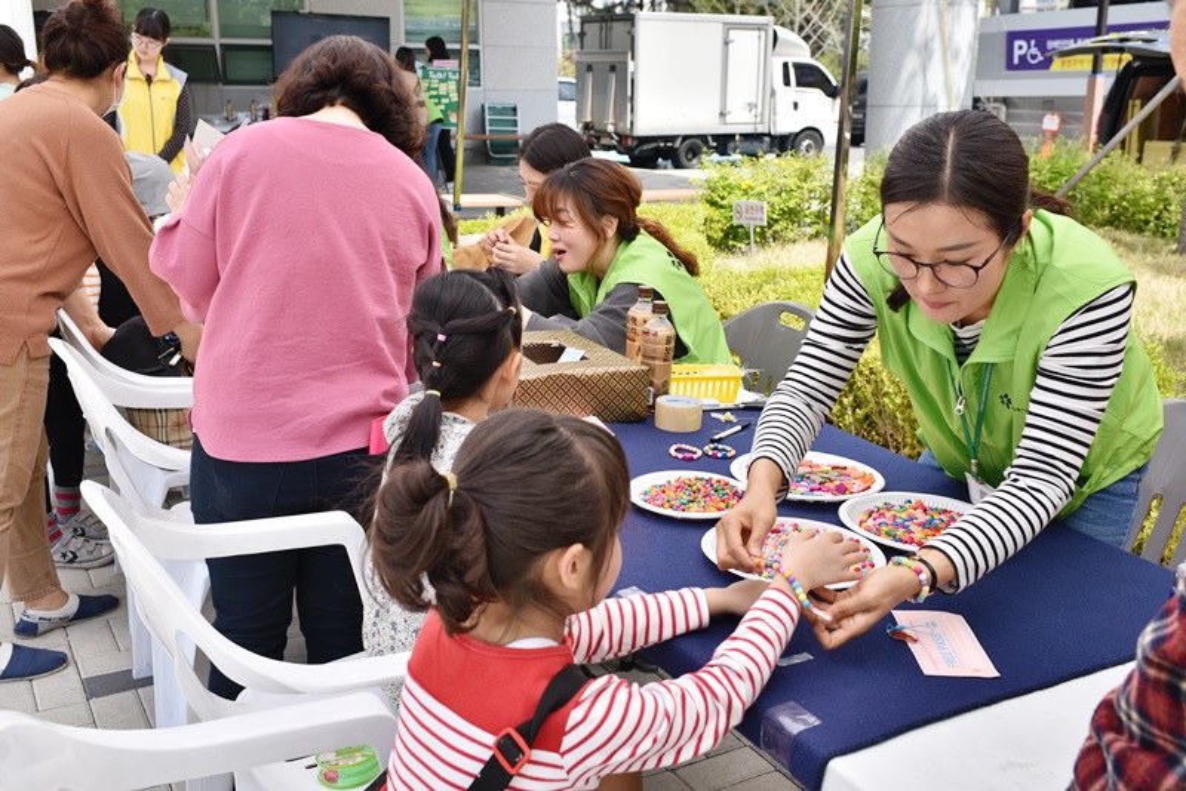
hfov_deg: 54.4
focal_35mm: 35
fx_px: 1153
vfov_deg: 37.9
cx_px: 593
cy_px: 396
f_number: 8
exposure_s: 1/250
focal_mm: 35
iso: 100
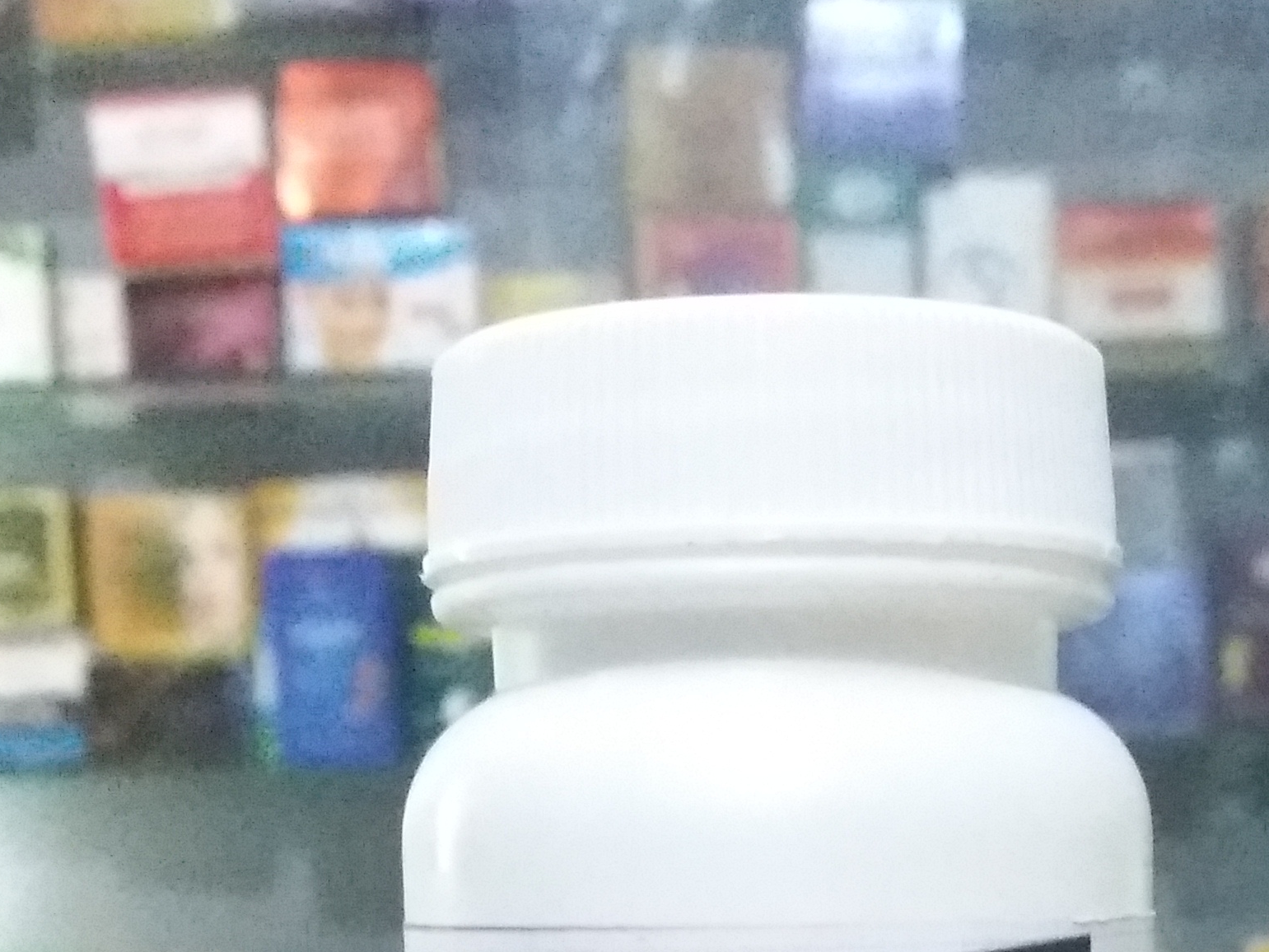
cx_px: 887
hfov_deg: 25.8
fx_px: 2750
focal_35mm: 75
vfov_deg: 18.4
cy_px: 1202
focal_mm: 3.7
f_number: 1.9
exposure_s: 1/17
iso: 1250
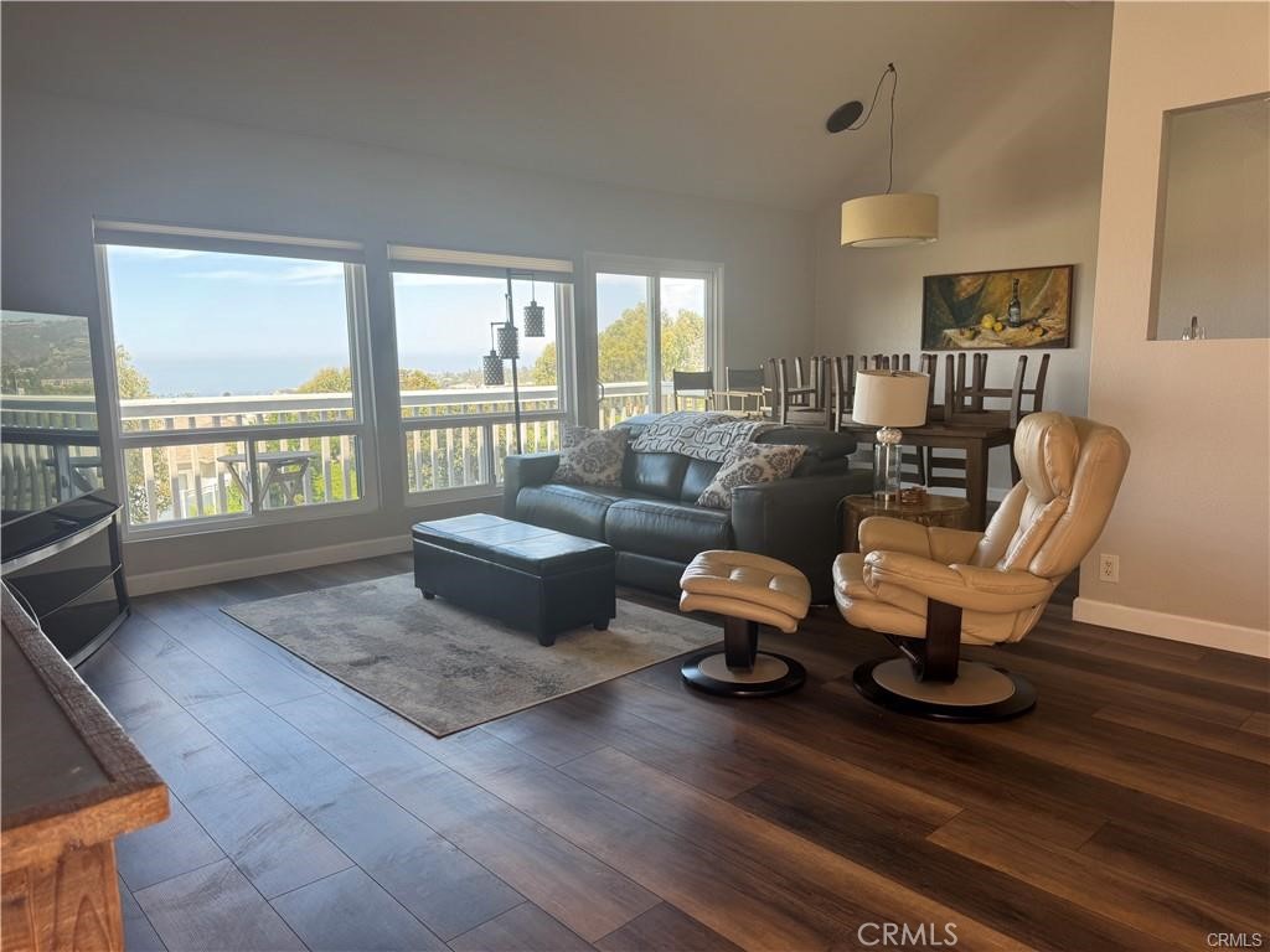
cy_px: 476
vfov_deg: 56.8
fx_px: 881
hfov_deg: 71.6
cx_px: 635
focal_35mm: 24
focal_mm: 6.76
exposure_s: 1/146
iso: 64
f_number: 1.78
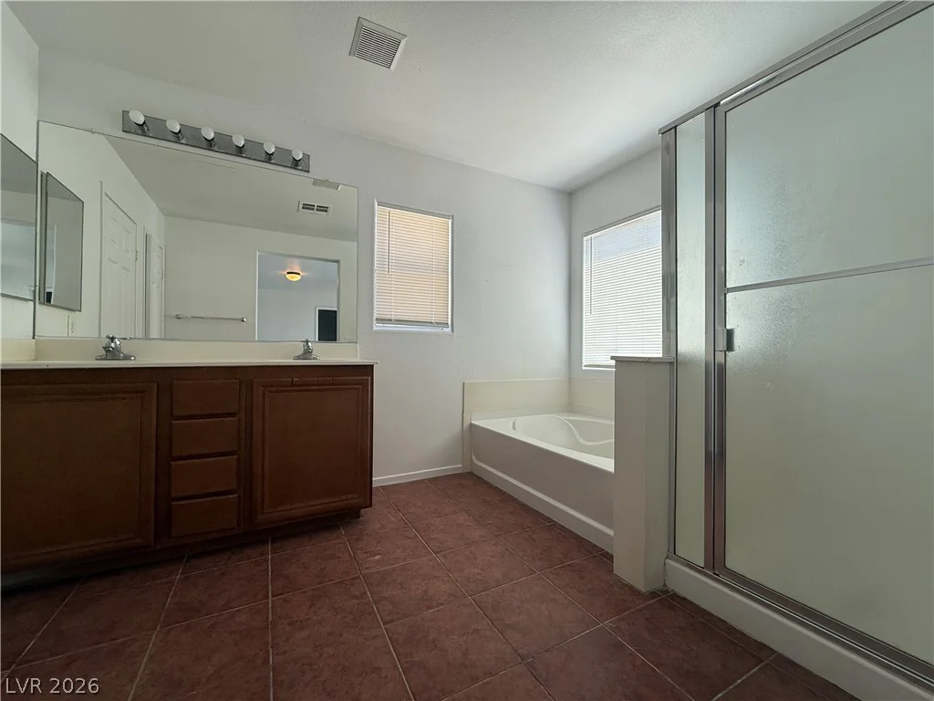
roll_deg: -0.2
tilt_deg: +0.4
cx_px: 467
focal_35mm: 14
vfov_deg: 85.7
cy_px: 350
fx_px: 378
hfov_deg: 102.1
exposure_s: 1/167
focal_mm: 2.22
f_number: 2.2
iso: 50
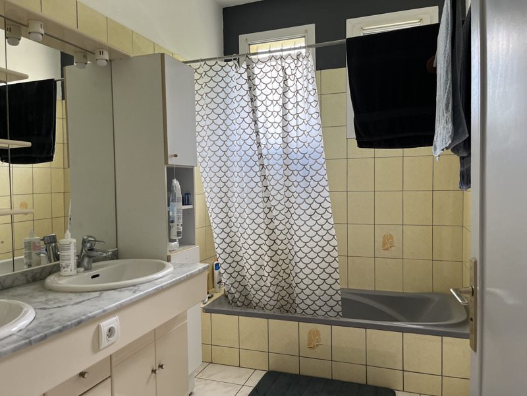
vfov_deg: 53.1
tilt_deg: -1.8
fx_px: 396
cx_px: 264
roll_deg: +0.9
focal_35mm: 26
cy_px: 198
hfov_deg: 67.3
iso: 100
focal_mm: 5.1
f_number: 1.6
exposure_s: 1/121
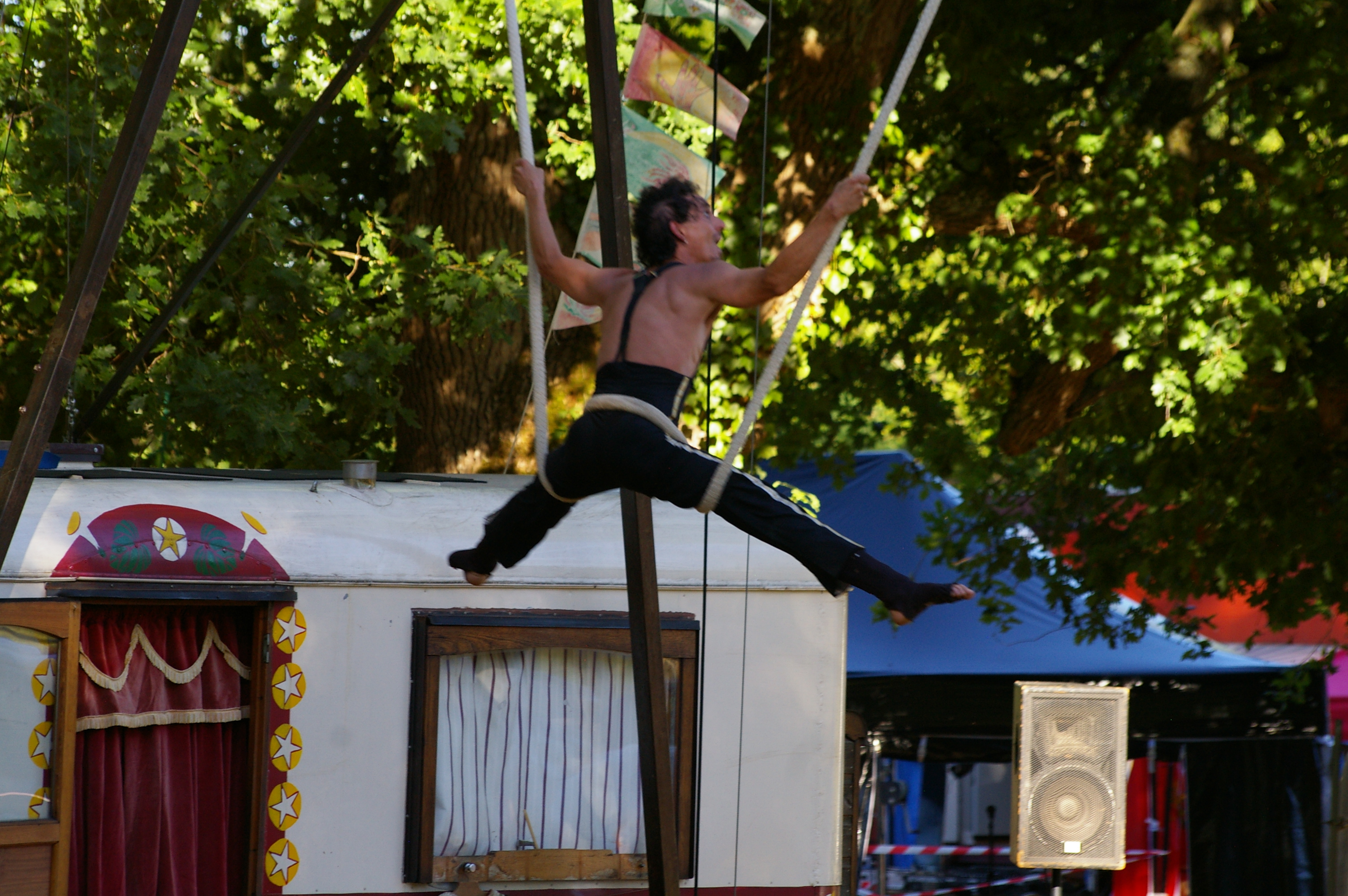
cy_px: 448
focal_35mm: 255
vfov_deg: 5.4
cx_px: 674
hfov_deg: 8.1
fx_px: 9540
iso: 400
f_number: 6.7
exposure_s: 1/250
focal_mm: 170
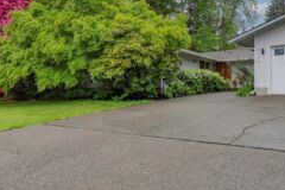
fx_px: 237
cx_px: 178
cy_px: 85
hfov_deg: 61.1
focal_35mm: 30
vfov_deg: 43.5
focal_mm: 12
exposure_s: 1/125
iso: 800
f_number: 9
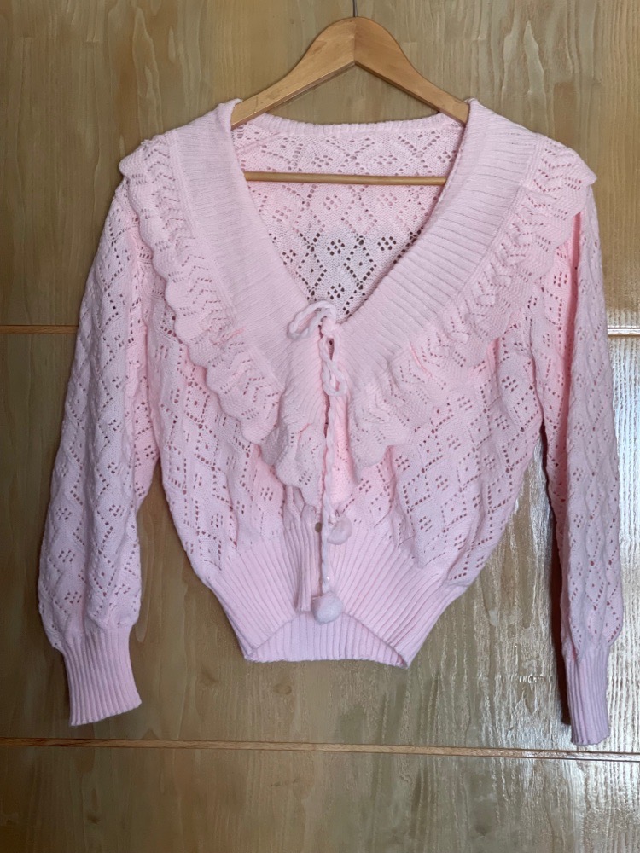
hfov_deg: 22.9
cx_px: 320
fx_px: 1578
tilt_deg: -1.6
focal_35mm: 64
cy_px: 426
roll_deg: -1.6
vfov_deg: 30.3
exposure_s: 1/92
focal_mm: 7.5
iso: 250
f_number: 2.2
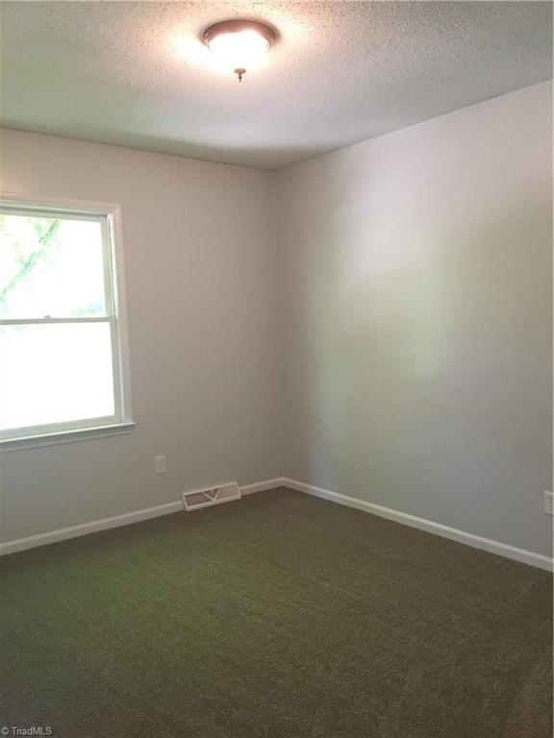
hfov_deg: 48.2
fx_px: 619
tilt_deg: -5.3
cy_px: 369
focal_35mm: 29
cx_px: 277
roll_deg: +2.3
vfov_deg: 61.7
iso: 160
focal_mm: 4.15
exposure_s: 1/30
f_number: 2.2
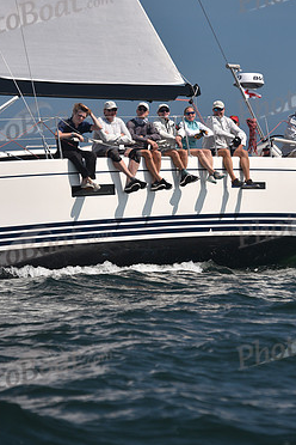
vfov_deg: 8.0
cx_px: 175
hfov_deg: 5.3
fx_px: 3169
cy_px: 172
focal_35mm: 257
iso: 250
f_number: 3.5
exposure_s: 1/2500
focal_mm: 165
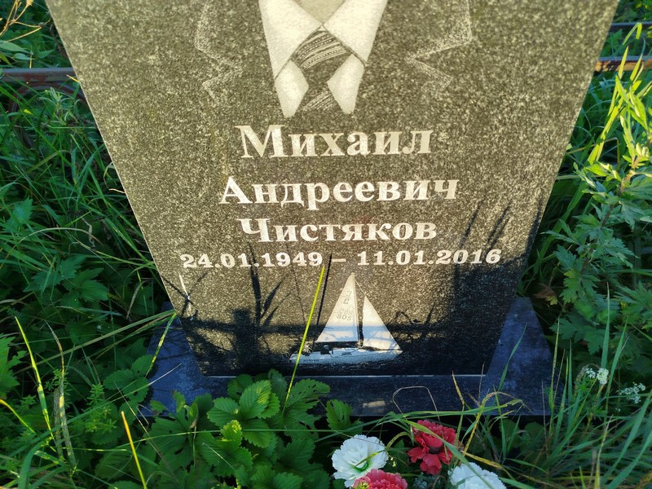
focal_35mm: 24
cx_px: 326
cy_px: 244
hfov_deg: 71.6
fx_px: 452
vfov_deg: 56.8
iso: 50
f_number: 1.7
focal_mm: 5.31
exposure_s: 1/254
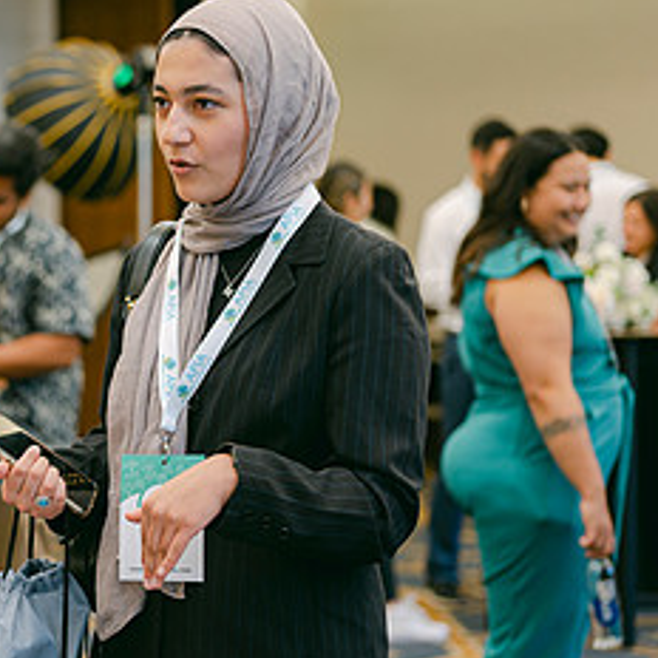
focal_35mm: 106
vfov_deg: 16.4
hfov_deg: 16.0
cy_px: 403
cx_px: -37
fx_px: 2280
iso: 200
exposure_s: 1/125
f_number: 2
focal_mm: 50
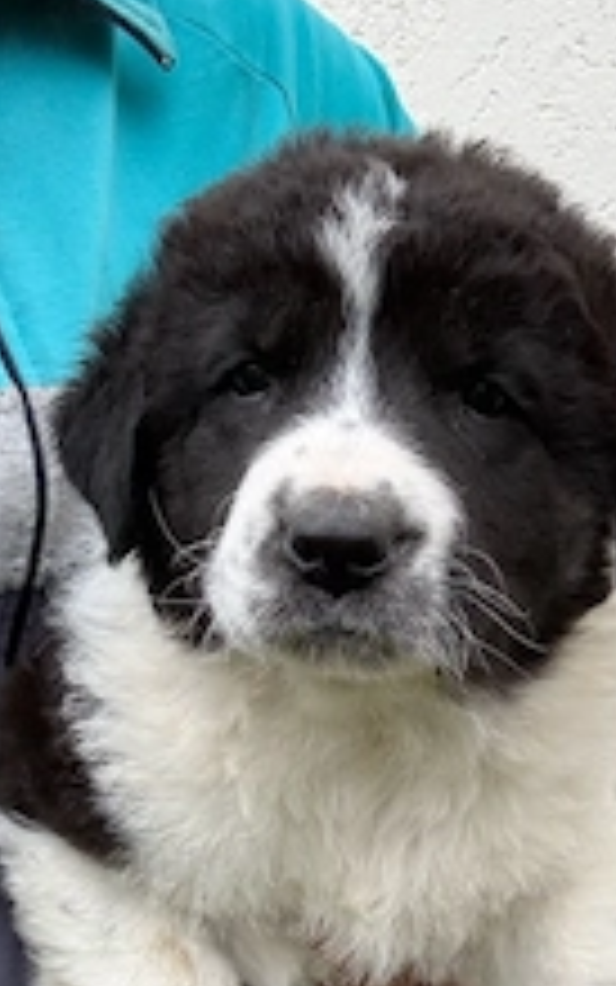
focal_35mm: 58
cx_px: 405
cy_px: 846
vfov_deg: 33.6
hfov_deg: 22.3
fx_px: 1557
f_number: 1.9
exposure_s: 1/122
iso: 50
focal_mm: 2.69
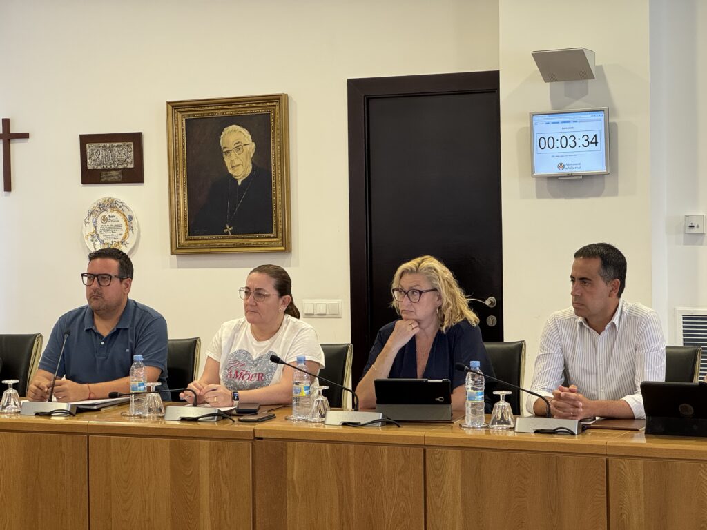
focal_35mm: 77
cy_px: 265
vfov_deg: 19.1
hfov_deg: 25.3
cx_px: 354
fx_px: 1573
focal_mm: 9
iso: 200
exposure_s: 1/50
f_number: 2.8
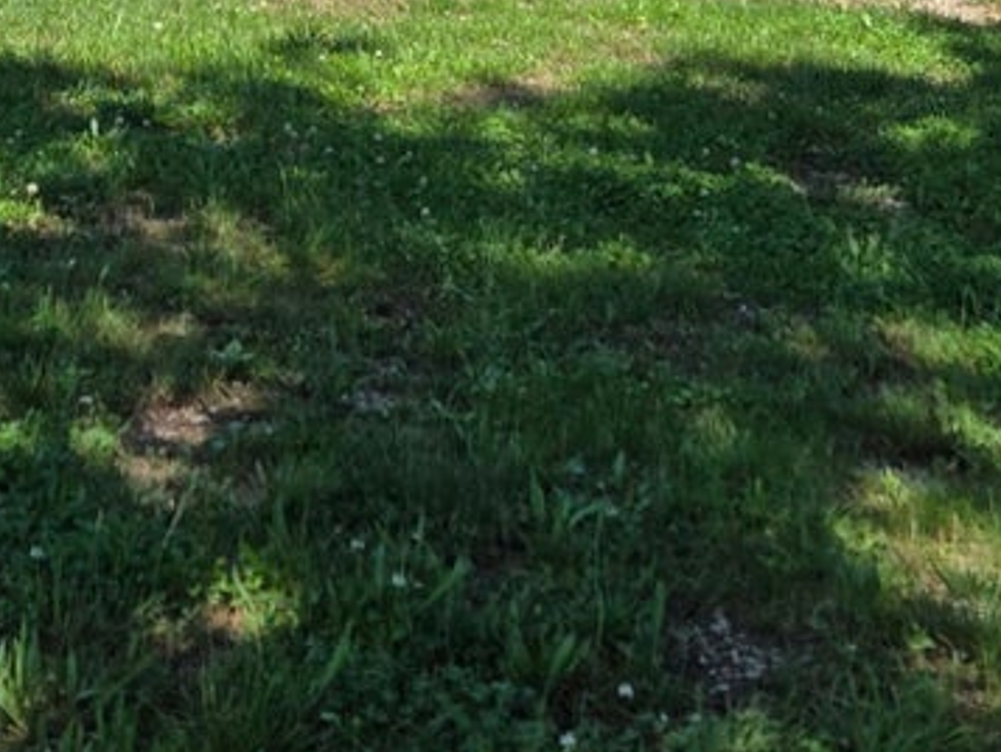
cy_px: -477
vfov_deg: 15.1
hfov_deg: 22.1
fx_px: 2546
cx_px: 304
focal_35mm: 88
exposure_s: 1/2921
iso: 64
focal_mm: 5.4
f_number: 1.8
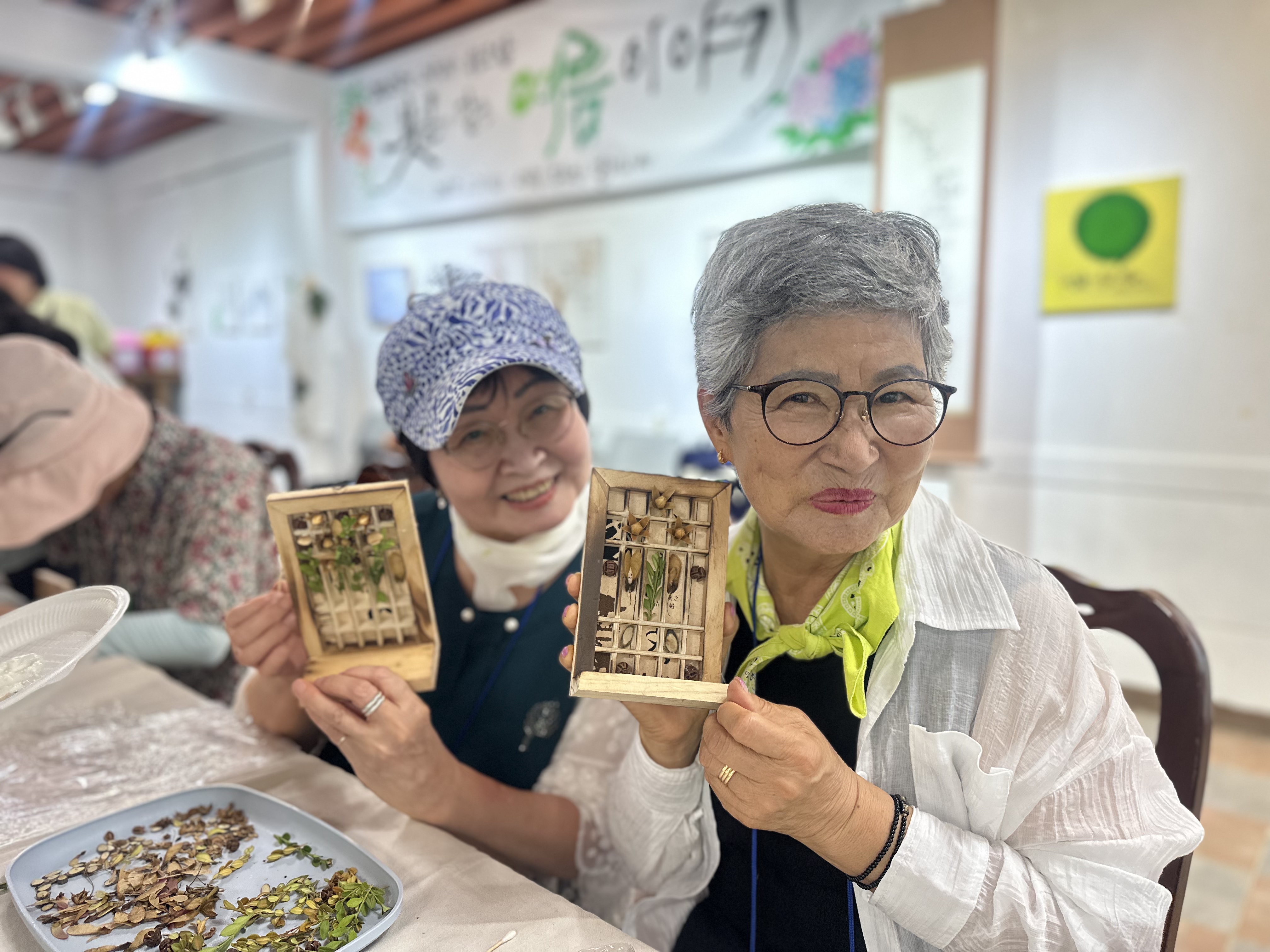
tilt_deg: -7.3
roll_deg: -0.4
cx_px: 635
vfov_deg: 56.8
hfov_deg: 71.6
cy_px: 476
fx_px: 881
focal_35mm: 24
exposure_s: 1/120
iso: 200
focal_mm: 6.86
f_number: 1.78
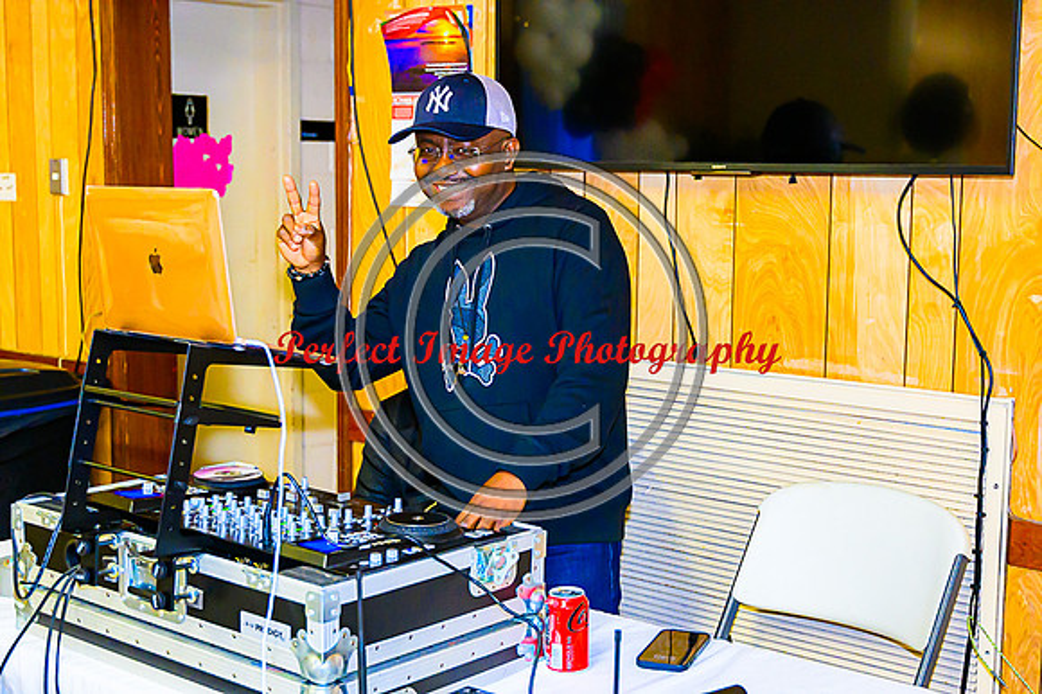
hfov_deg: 38.9
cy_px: 347
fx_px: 1475
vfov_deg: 26.5
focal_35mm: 51
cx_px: 521
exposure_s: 1/125
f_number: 3.2
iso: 2000
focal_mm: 34
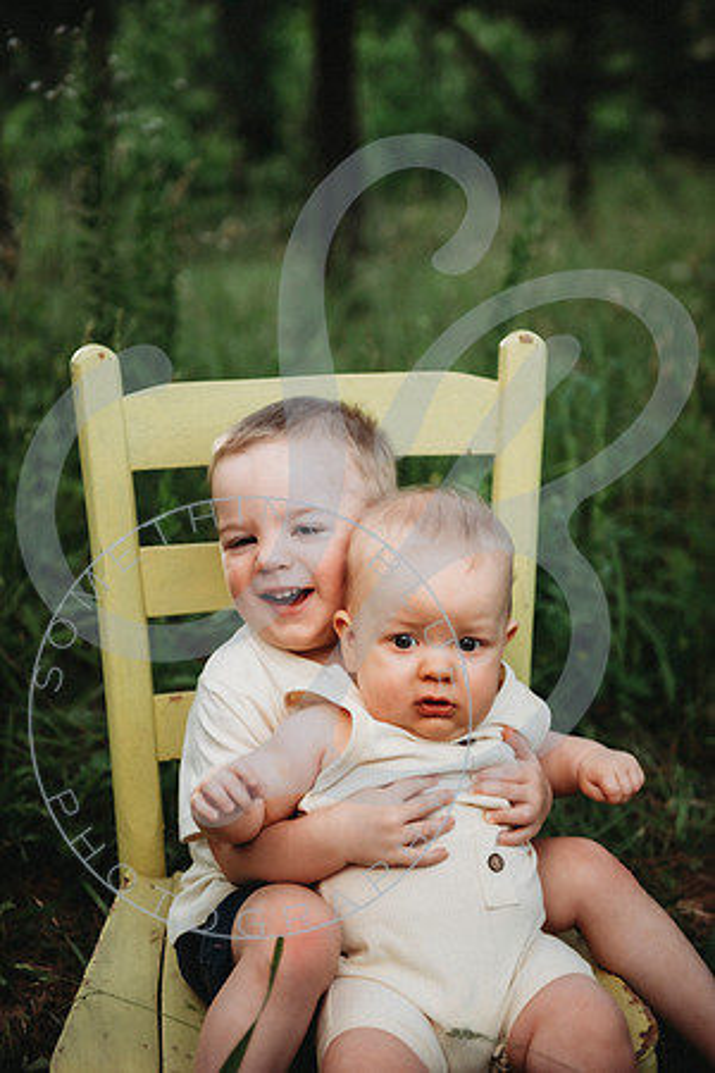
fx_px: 1728
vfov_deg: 34.5
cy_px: 536
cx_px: 358
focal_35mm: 58
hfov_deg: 23.4
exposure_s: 1/200
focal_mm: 58
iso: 80
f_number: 2.8
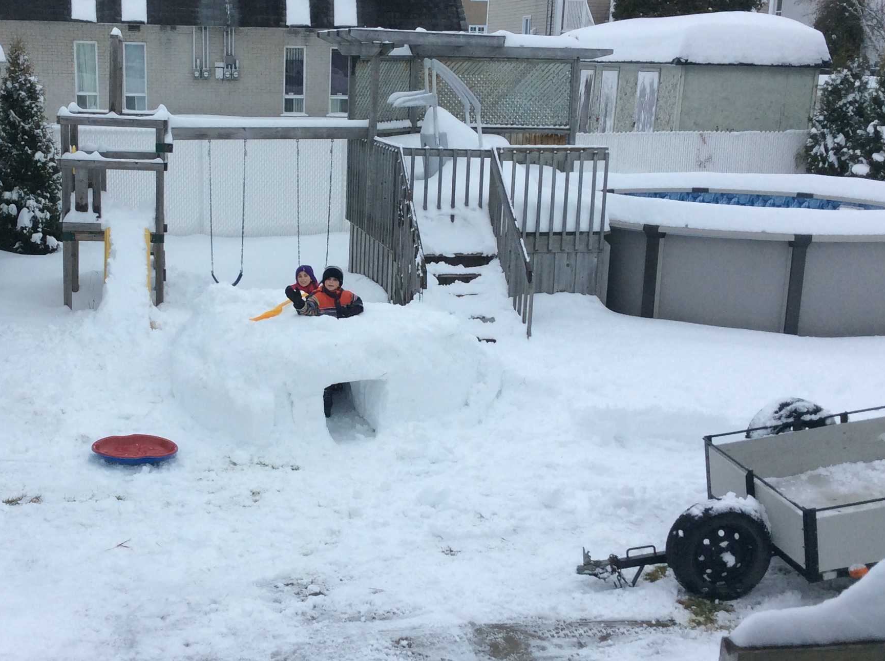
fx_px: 1225
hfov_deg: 39.4
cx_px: 326
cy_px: 321
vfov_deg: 30.2
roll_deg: -1.4
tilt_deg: -12.3
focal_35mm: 48
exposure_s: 1/566
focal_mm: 3.3
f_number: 2.4
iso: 32
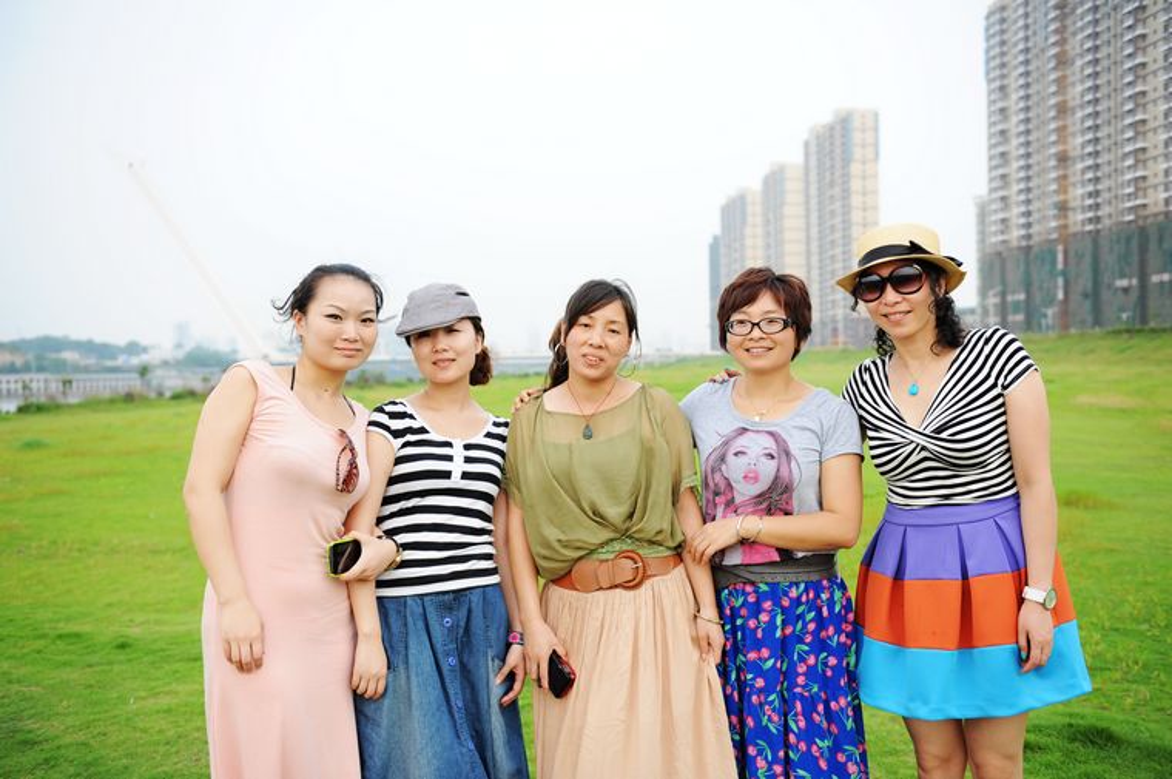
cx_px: 586
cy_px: 390
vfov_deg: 37.8
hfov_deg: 54.5
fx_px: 1138
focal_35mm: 35
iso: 200
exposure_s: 1/640
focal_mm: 35
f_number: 3.2
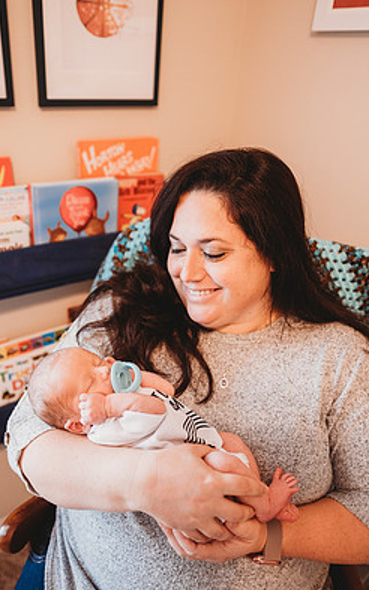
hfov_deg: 44.3
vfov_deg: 66.4
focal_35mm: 28
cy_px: 314
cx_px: 147
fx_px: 450
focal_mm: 24
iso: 800
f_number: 2.2
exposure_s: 1/160
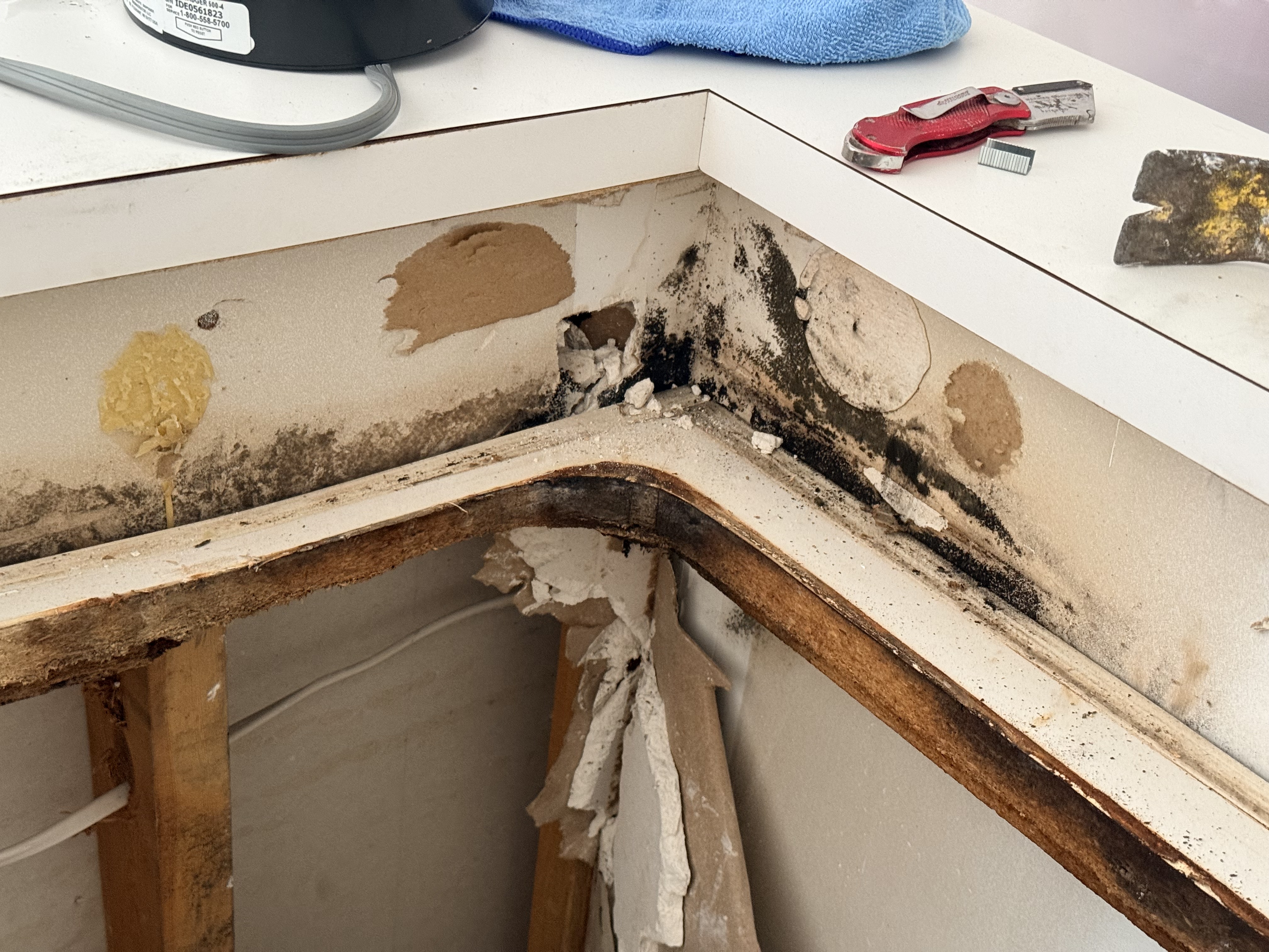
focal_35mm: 48
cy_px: 476
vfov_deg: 30.3
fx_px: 1760
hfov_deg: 39.7
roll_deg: -7.4
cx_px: 634
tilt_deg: -32.3
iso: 250
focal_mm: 6.76
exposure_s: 1/40
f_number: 1.78
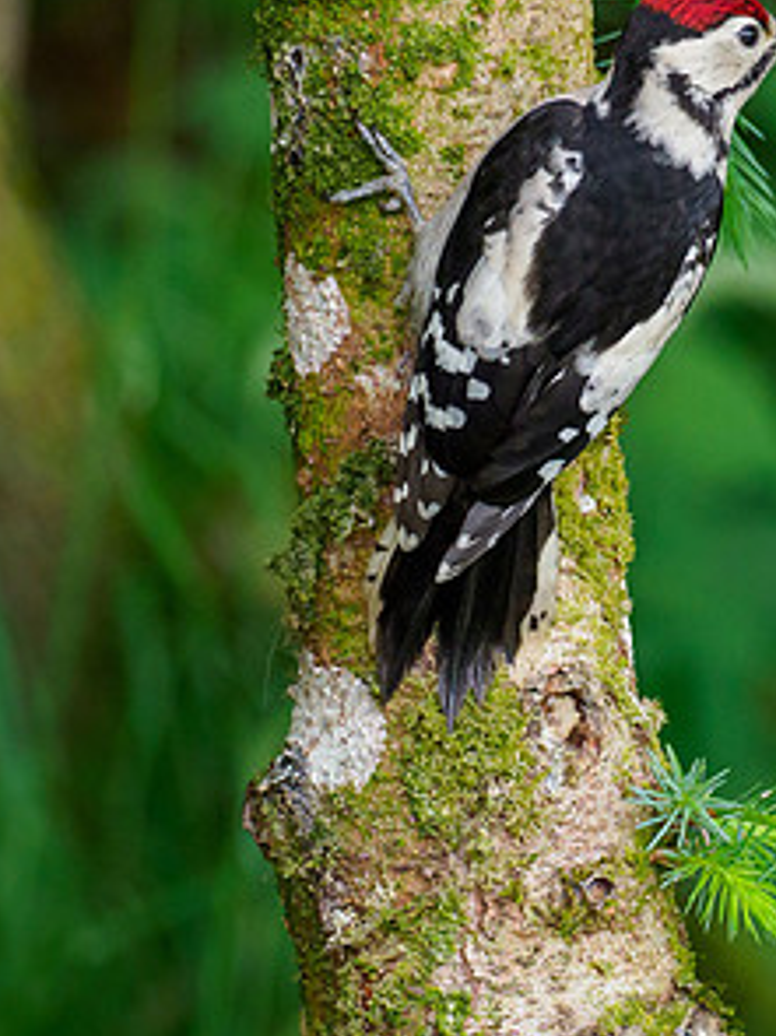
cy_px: 245
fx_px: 42504
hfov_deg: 1.0
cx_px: 824
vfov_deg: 1.4
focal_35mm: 1421
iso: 1000
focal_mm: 300
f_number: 4
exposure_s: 1/320
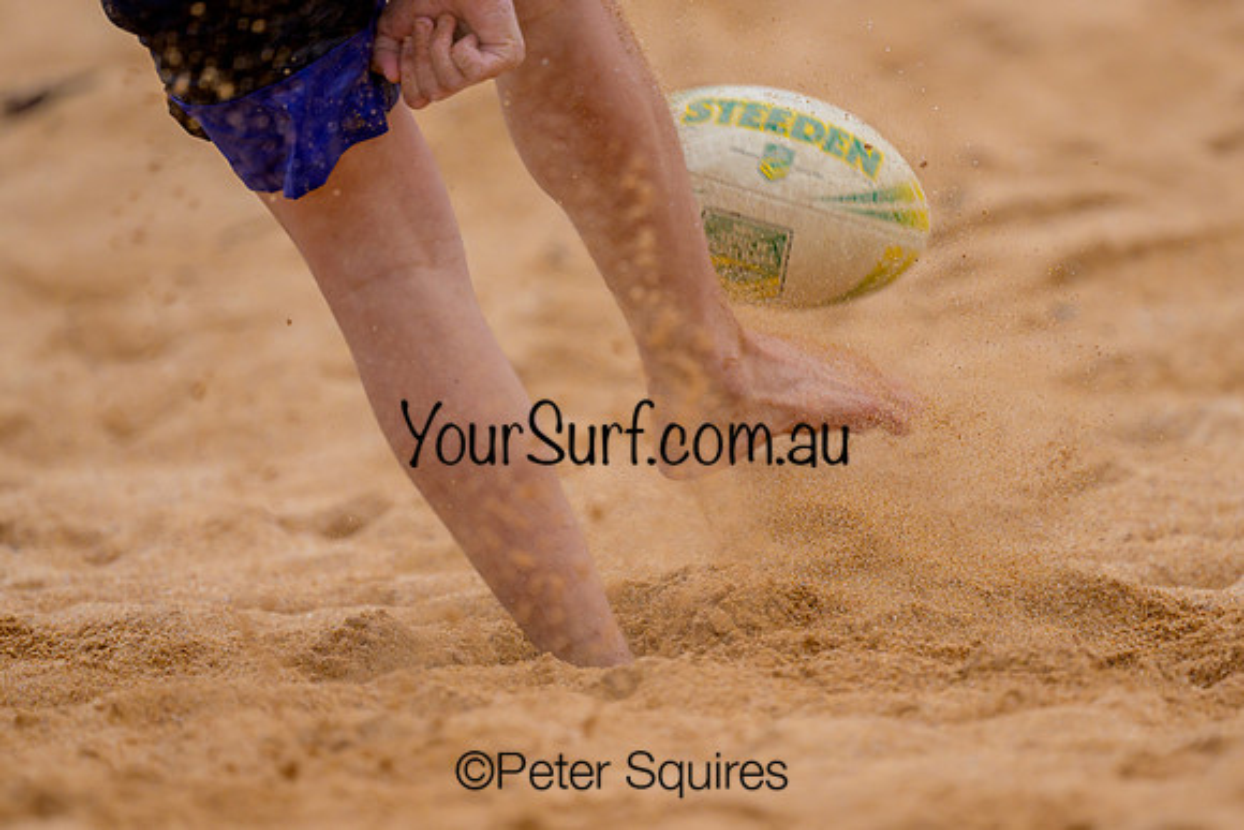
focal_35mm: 884
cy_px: 459
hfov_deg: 2.3
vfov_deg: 1.6
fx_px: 30555
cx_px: 687
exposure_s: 1/2000
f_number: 6.3
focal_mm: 800
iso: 720
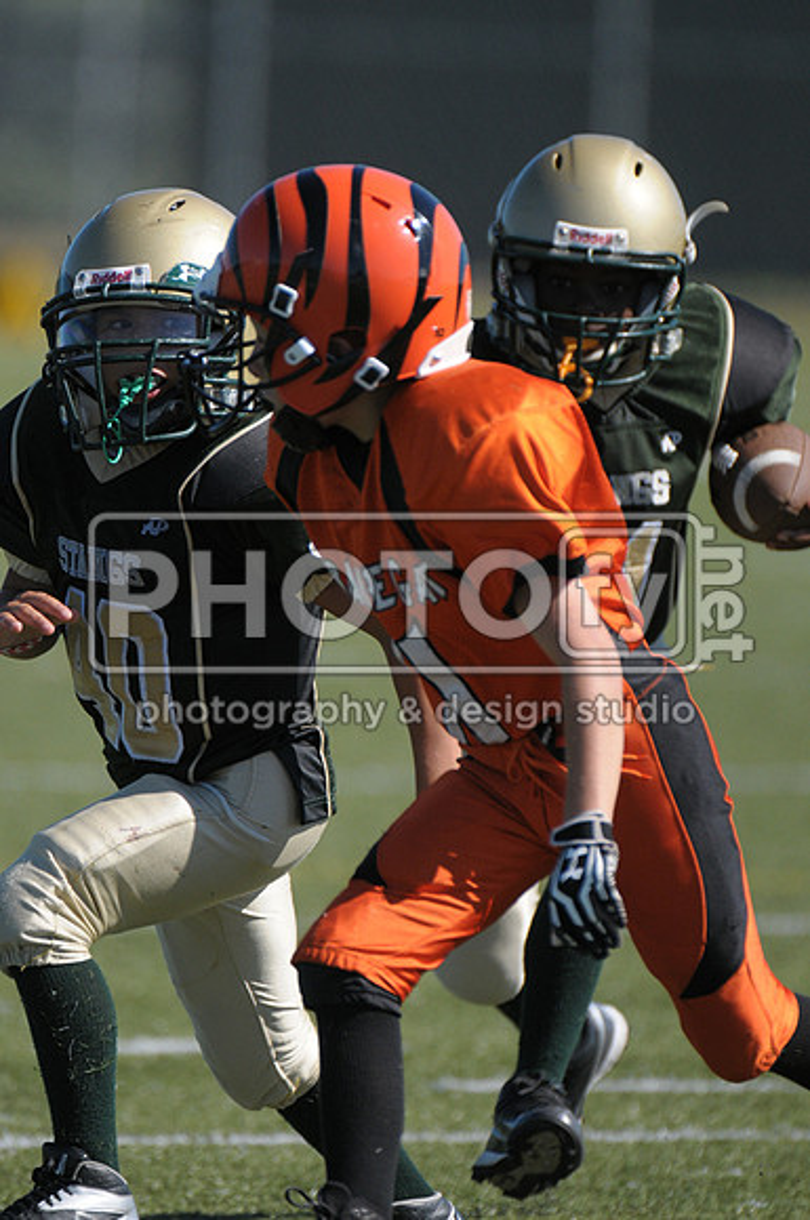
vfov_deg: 3.4
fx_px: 20309
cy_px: 610
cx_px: 405
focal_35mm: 600
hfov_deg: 2.3
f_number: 4
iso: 640
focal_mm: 400
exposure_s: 1/4000
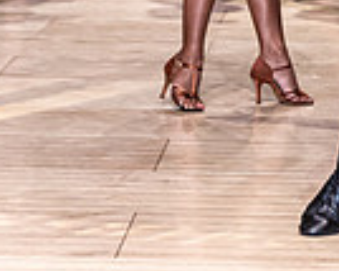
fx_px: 2928
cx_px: 658
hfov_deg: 6.4
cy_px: -187
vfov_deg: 5.2
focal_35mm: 292
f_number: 4
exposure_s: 1/400
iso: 3200
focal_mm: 72
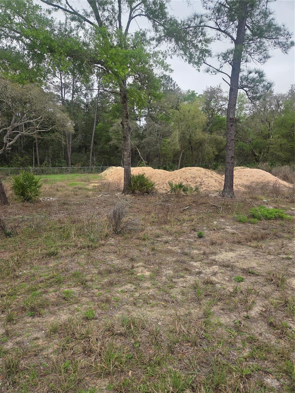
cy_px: 196
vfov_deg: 73.9
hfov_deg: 58.9
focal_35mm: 23
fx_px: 261
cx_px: 148
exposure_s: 1/1704
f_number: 1.8
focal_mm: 5.4
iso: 80
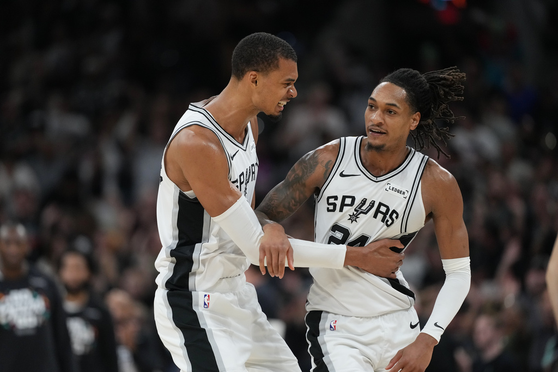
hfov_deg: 6.9
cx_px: 279
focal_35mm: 300
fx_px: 4648
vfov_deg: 4.6
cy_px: 186
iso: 3200
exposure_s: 1/2000
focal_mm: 300
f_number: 2.8
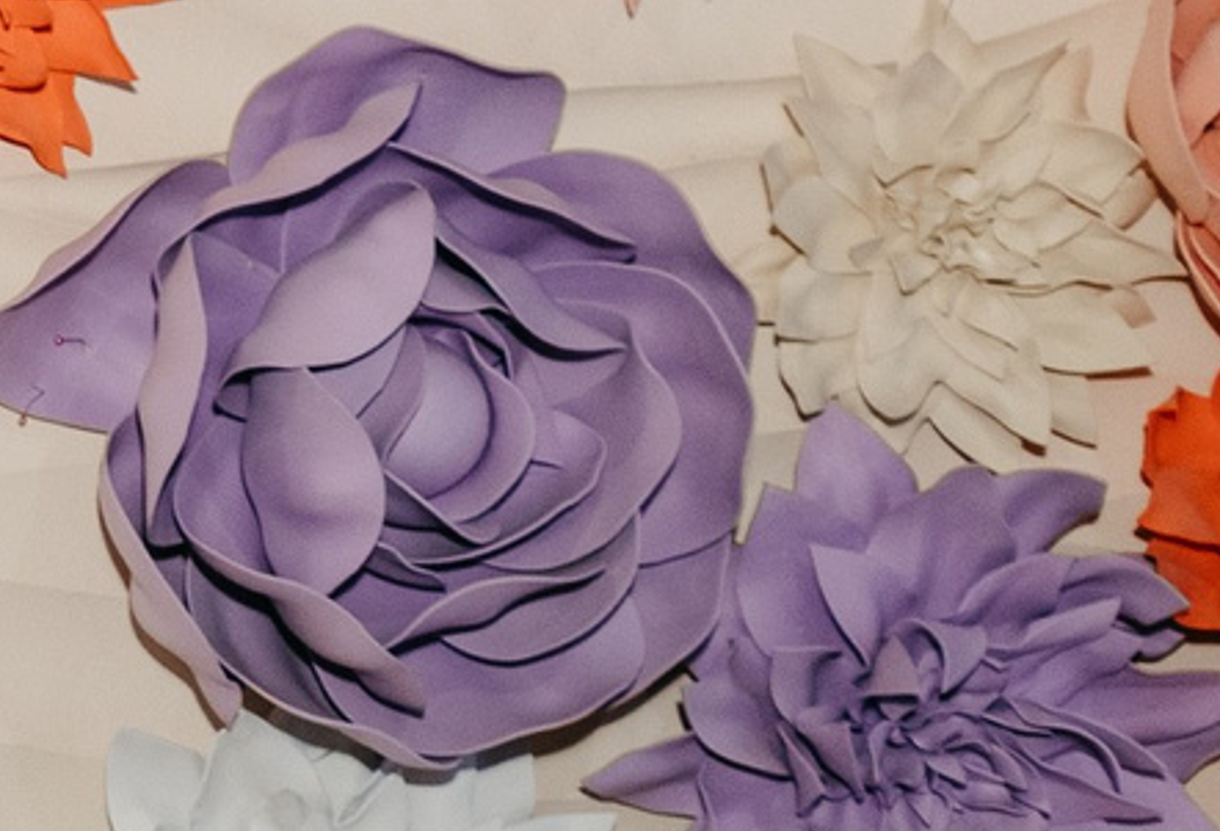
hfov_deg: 10.5
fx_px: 5321
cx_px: -2062
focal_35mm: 156
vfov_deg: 8.9
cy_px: 267
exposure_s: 1/160
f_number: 4
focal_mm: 26
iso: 320
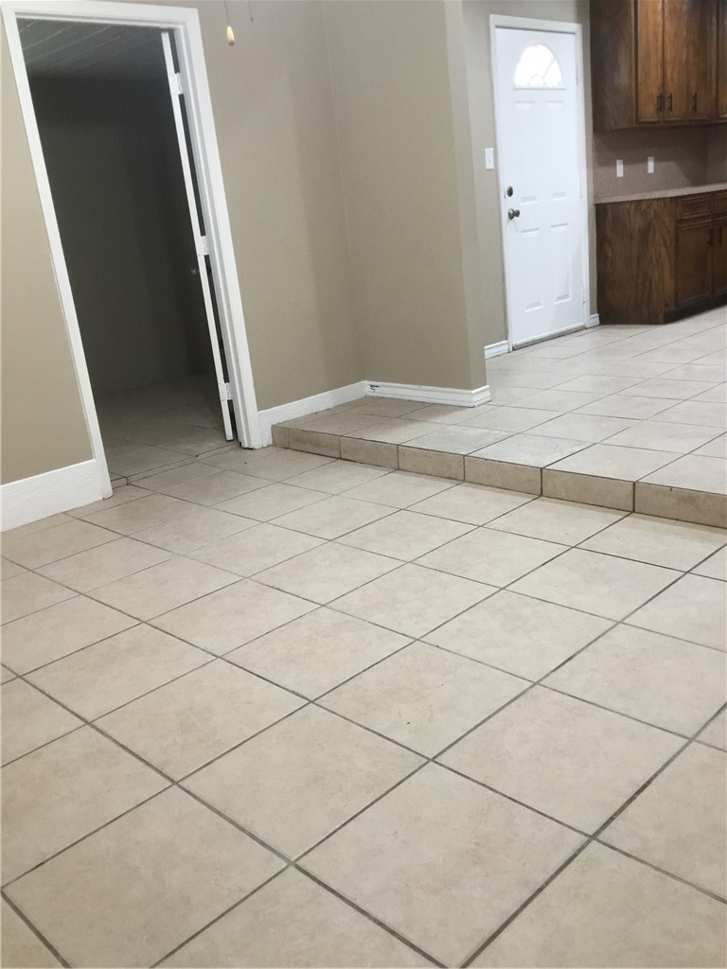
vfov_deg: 58.4
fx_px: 868
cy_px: 484
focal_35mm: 31
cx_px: 364
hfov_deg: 45.4
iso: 100
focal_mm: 3.3
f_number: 2.4
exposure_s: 1/30
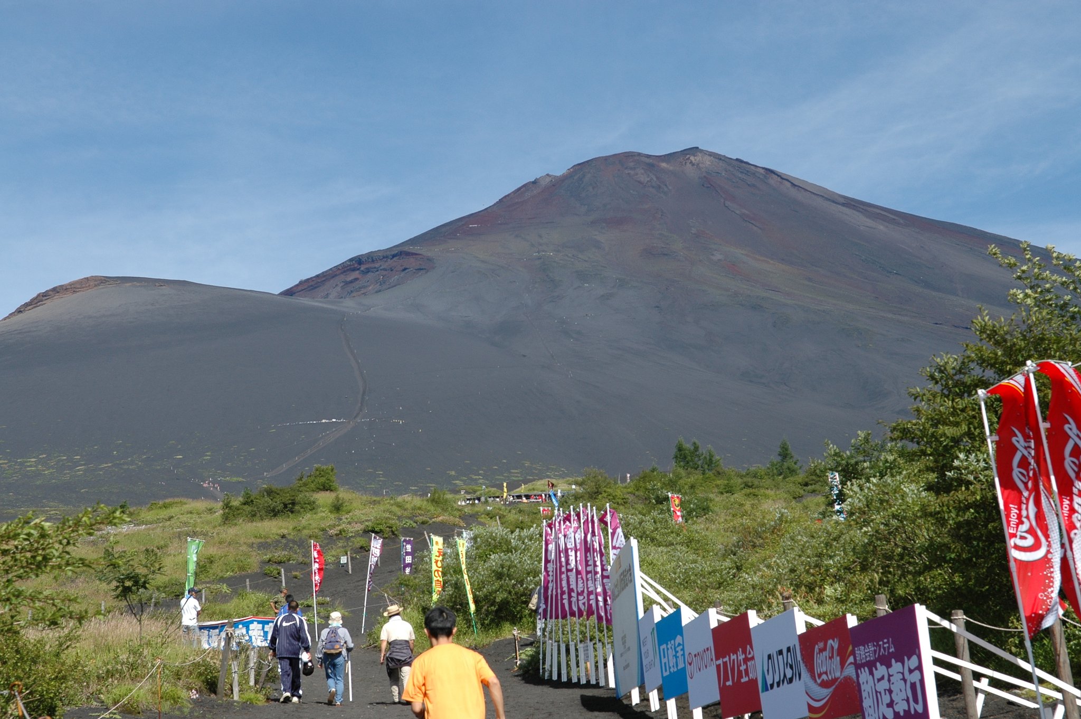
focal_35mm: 75
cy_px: 360
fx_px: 2250
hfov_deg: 27.0
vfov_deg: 18.2
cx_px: 540
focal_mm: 50
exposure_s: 1/320
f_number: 9
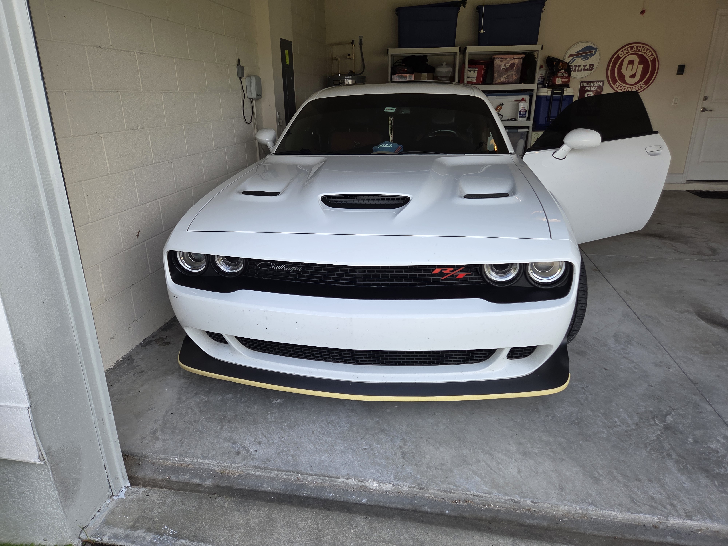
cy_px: 273
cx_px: 364
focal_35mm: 23
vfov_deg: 58.9
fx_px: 484
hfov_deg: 73.9
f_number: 1.8
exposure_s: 1/664
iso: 80
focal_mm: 5.4
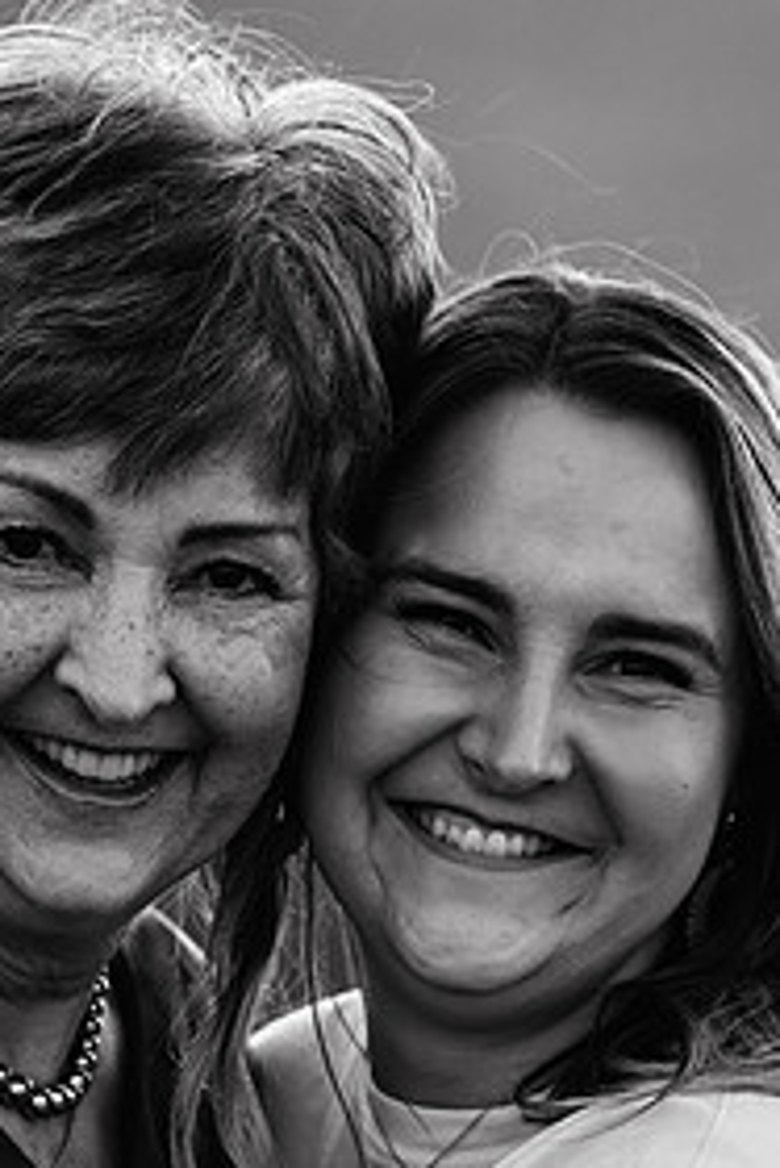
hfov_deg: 3.0
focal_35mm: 466
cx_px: 129
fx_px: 15125
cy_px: 886
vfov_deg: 4.4
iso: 500
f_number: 4
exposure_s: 1/160
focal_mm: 200
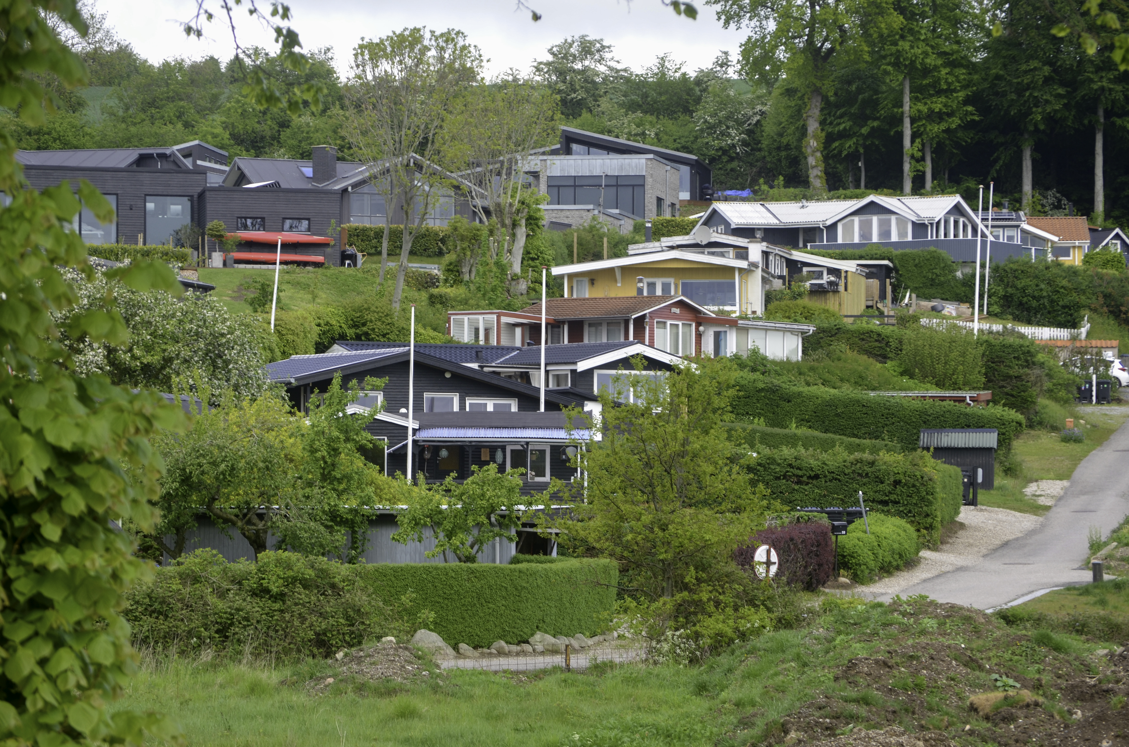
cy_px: 374
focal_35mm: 174
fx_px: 5446
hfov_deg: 11.8
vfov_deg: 7.9
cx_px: 564
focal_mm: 116
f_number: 7.1
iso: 200
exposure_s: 1/200
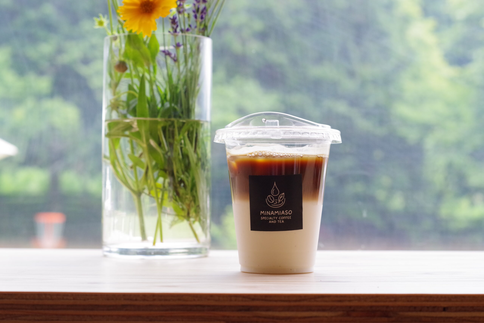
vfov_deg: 18.2
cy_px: 162
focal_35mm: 75
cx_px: 242
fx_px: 1008
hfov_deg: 27.0
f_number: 5.6
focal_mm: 50
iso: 1600
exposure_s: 1/500
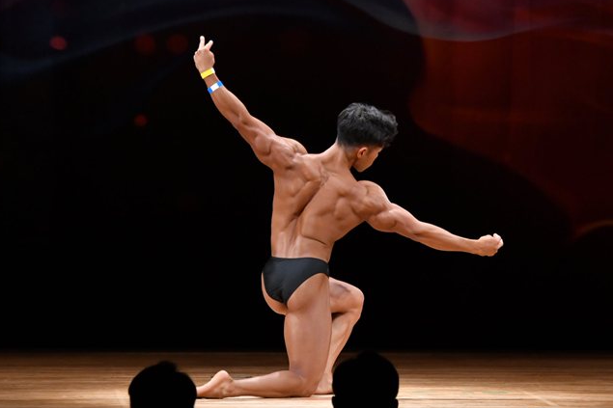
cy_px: 213
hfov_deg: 7.0
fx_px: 4988
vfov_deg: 4.7
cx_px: 284
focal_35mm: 293
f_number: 5.6
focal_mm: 160
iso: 3200
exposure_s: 1/400
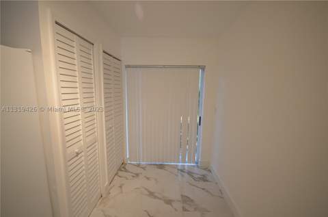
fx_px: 136
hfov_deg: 100.6
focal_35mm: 15
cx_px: 164
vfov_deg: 77.0
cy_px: 108
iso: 640
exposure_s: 1/60
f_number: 4
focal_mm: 10
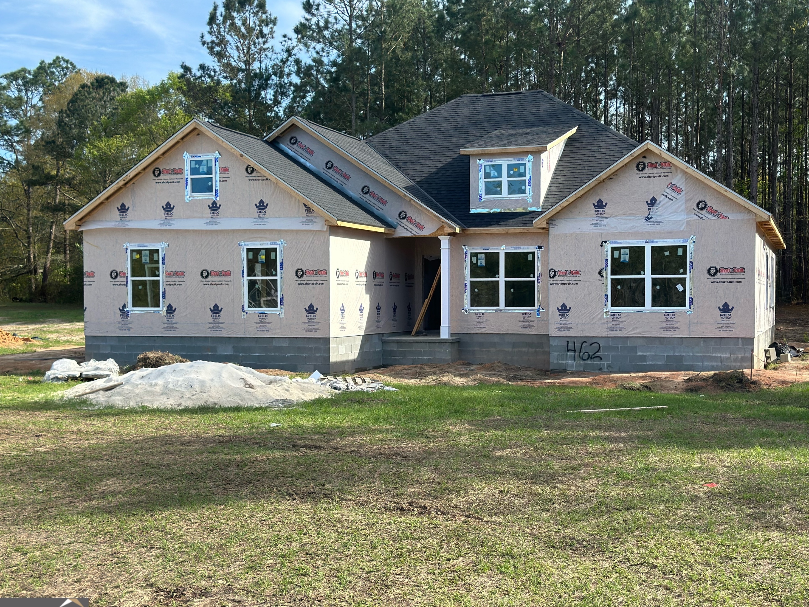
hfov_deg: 38.2
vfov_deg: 29.1
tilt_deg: -0.4
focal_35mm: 50
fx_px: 1169
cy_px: 313
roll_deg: -0.4
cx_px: 415
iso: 100
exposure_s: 1/2667
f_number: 1.78
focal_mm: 6.86
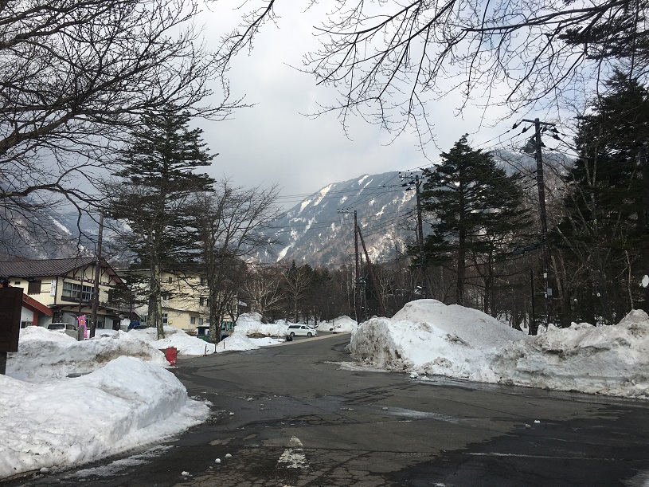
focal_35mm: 29
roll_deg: -0.4
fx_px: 544
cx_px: 324
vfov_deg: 48.2
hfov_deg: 61.7
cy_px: 244
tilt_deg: +11.4
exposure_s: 1/1672
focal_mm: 4.15
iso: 25
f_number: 2.2
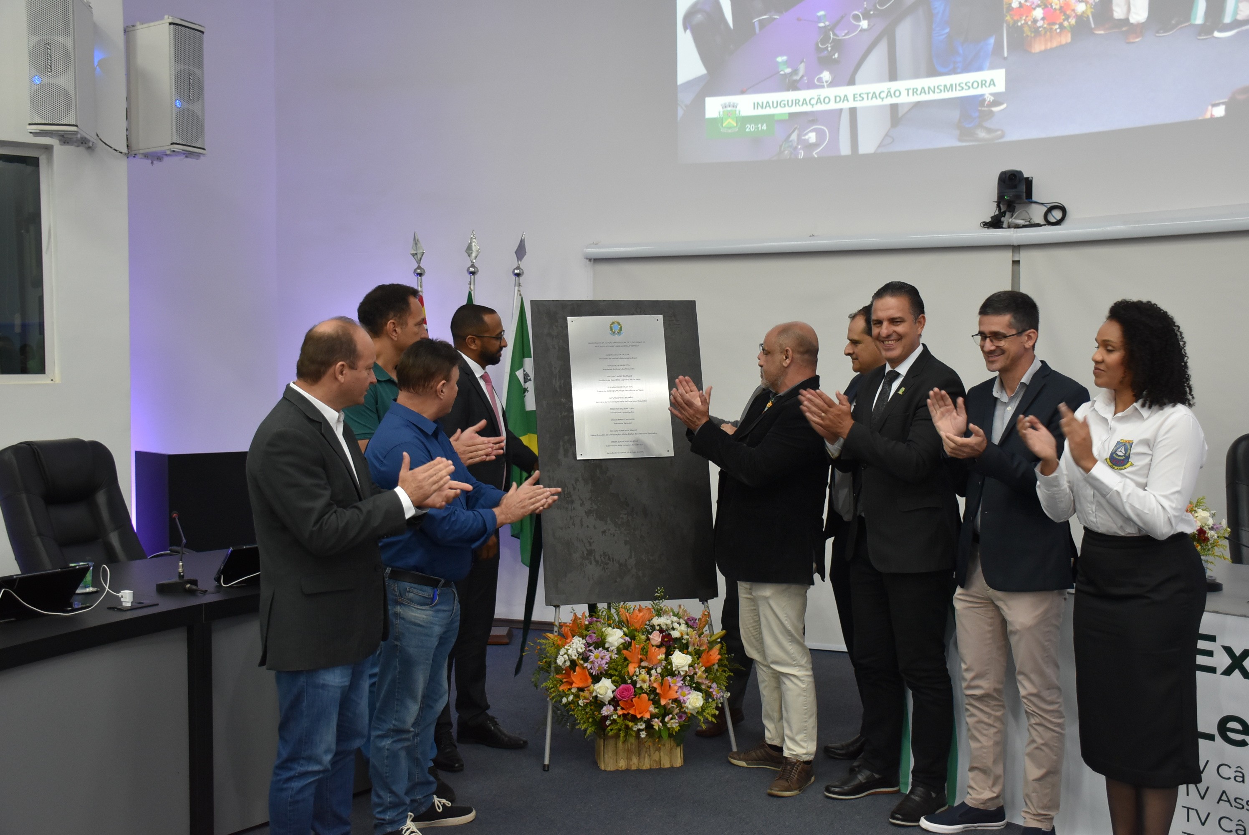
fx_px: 1354
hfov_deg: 49.5
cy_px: 418
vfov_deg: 34.3
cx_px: 624
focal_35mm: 39
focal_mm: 26
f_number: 3.8
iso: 900
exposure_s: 1/60
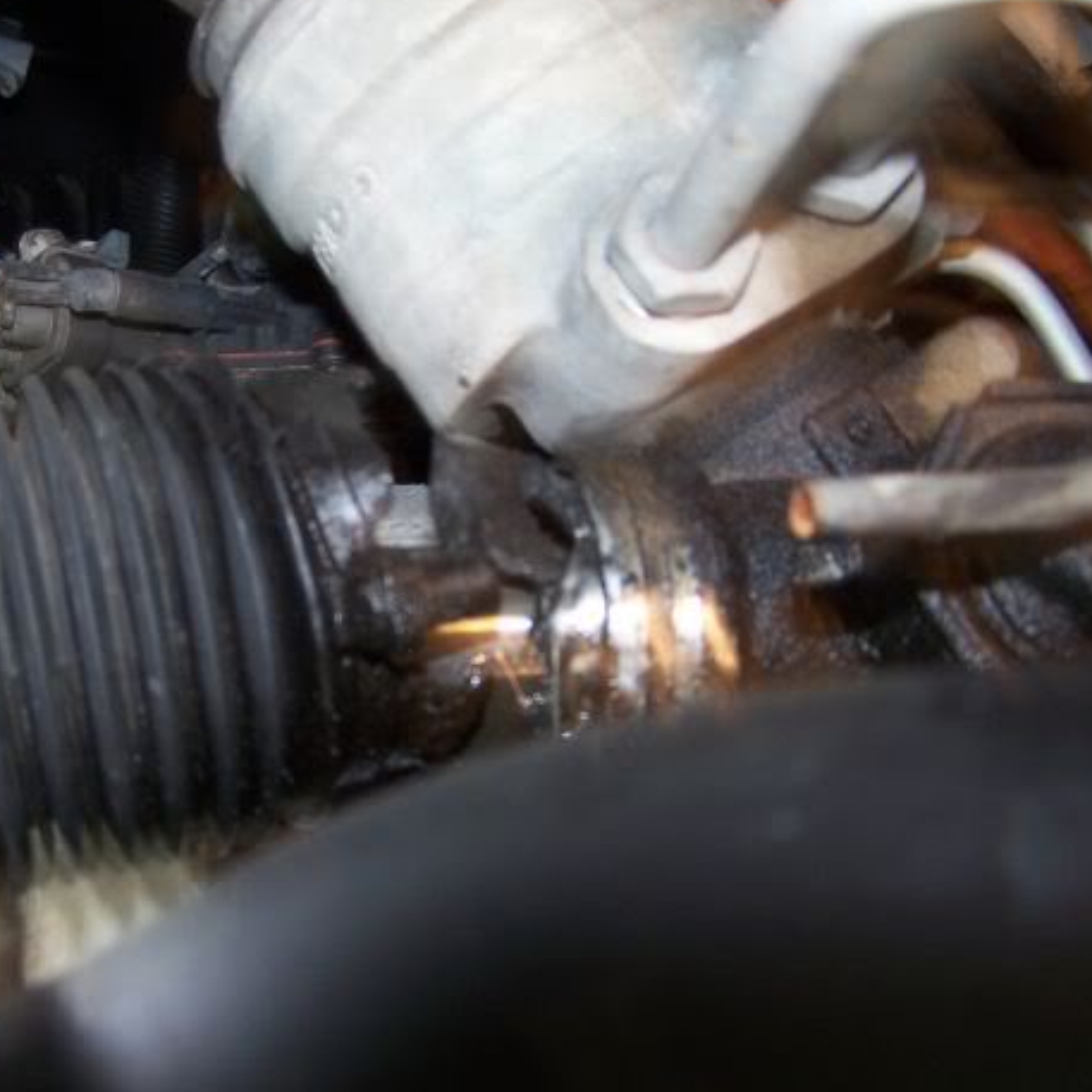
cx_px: 389
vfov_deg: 36.1
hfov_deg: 35.8
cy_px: 538
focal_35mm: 47
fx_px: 1677
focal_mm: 6.3
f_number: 2.8
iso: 80
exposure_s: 1/2
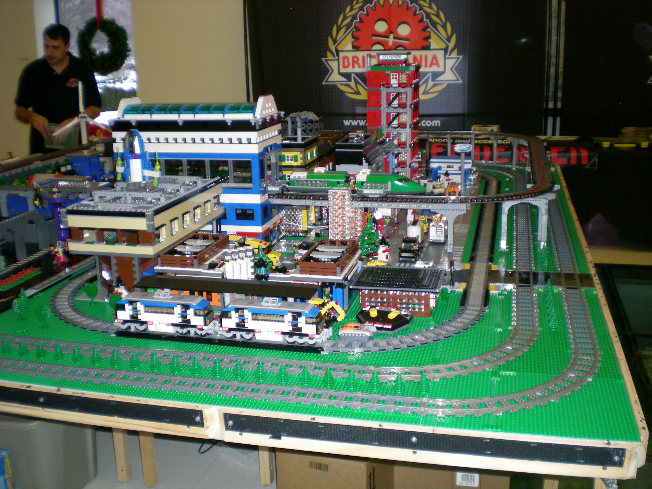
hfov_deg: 49.0
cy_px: 244
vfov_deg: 37.7
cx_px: 326
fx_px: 716
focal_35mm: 38
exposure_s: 1/60
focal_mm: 6.3
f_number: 3.1
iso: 198
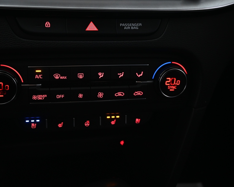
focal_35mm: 39
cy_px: 94
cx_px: 92
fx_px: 269
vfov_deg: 38.4
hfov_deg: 46.7
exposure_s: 1/15
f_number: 4
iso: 1600
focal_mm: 22.5
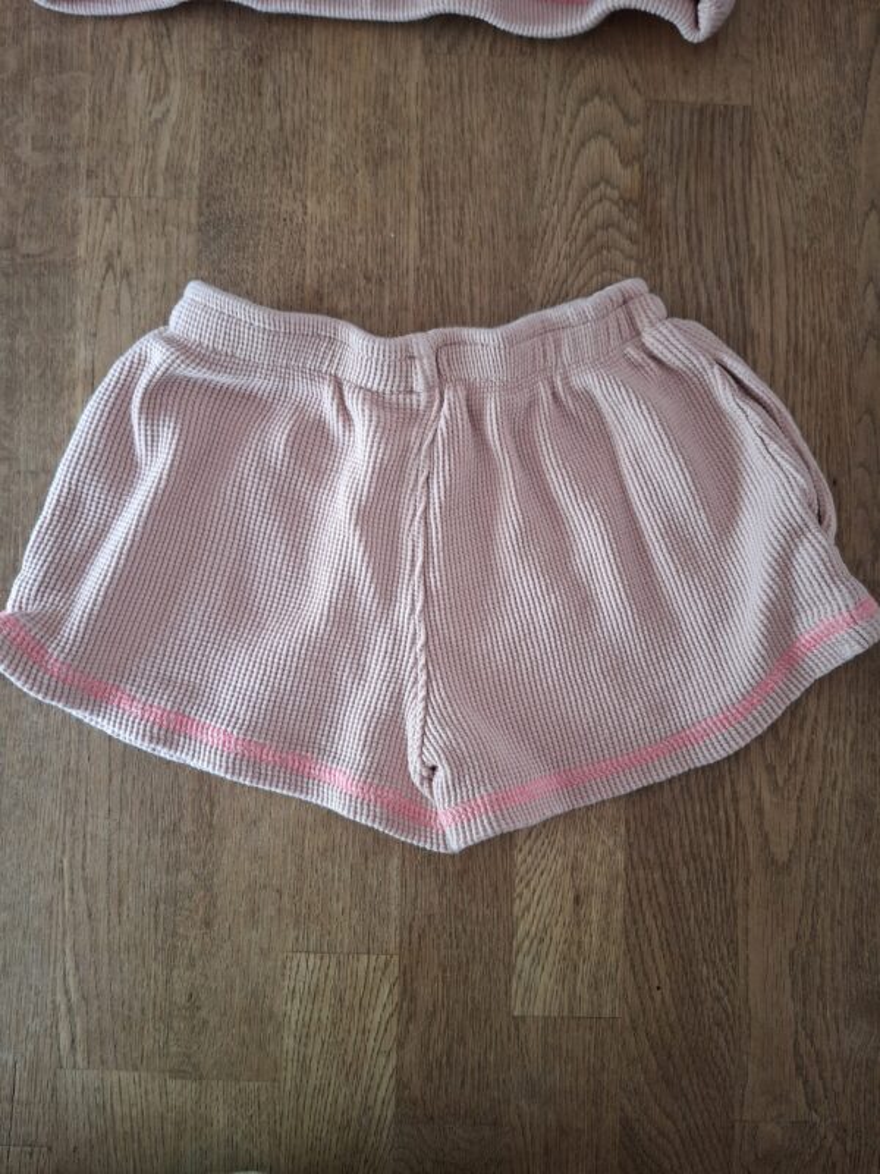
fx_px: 780
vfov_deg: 73.9
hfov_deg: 58.9
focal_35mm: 23
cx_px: 440
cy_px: 587
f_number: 1.8
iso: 320
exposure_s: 1/33
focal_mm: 5.54
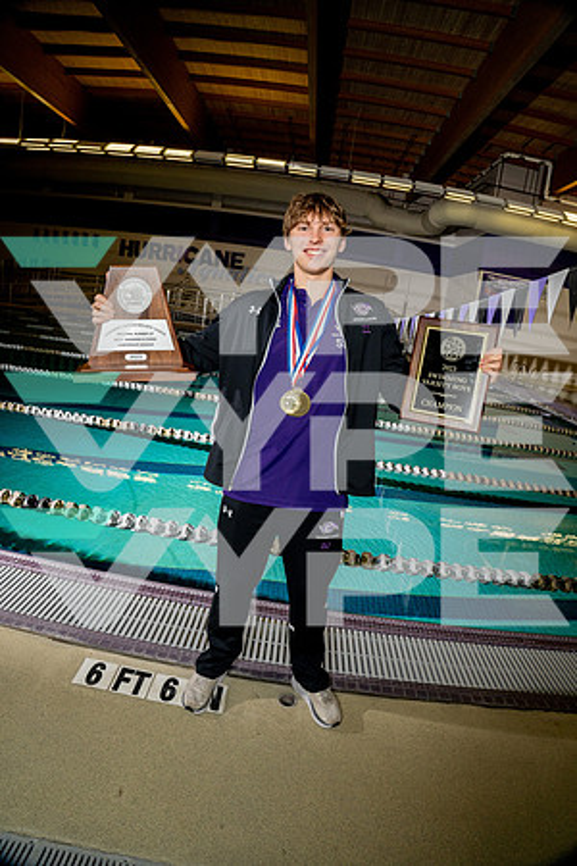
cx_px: 288
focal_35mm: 20
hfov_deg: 61.9
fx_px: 481
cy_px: 433
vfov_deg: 84.0
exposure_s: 1/250
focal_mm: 20
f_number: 8
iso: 400
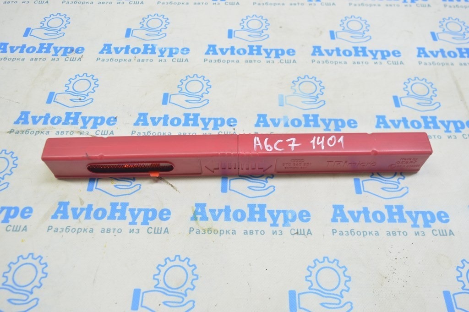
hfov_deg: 62.0
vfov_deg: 43.5
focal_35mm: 30
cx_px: 234
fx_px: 391
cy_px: 156
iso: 400
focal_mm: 20
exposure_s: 1/20
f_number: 5.6
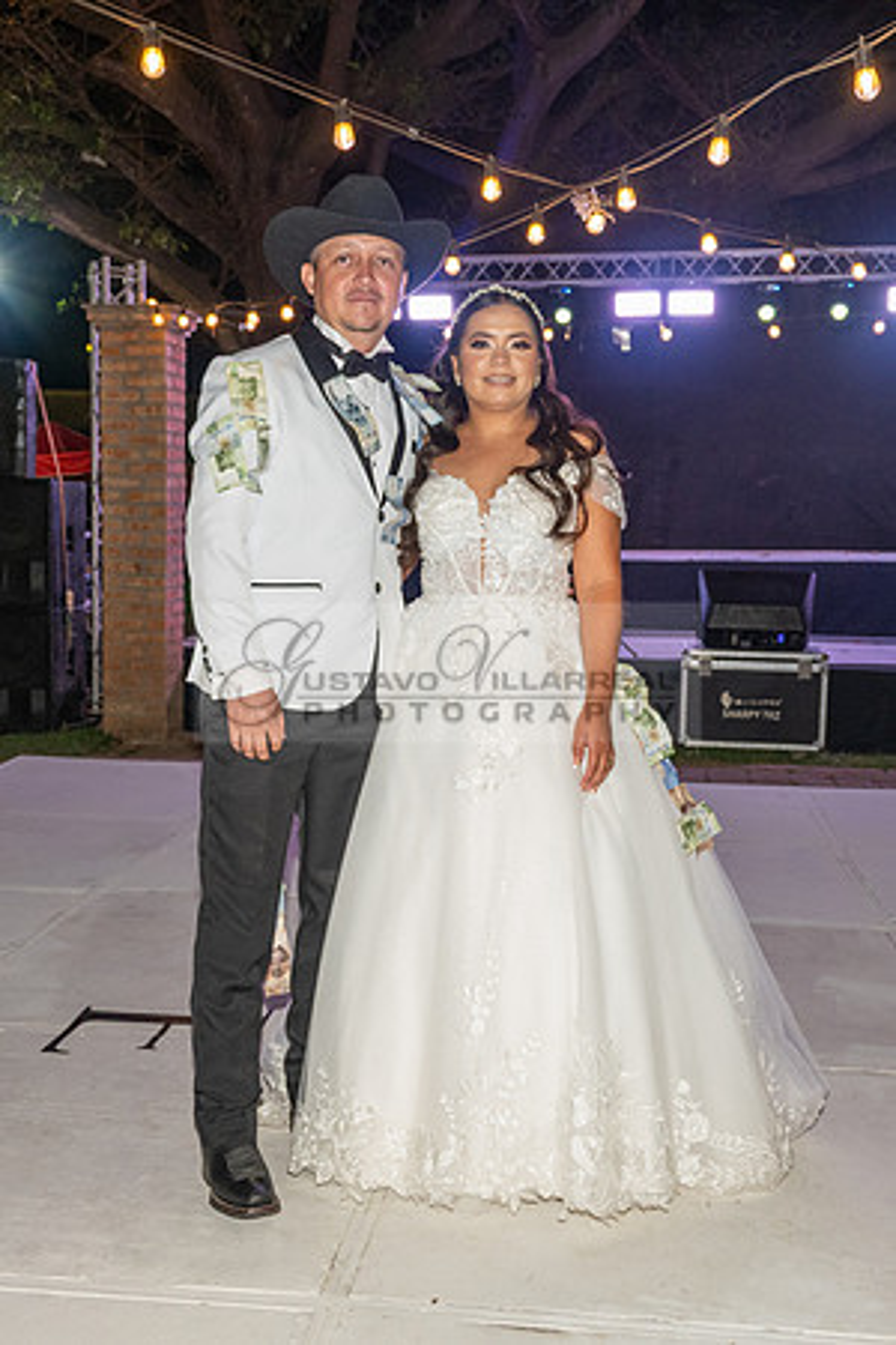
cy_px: 673
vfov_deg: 46.4
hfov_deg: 31.9
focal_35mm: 42
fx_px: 1568
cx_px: 417
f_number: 5
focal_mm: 28
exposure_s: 1/200
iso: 2000
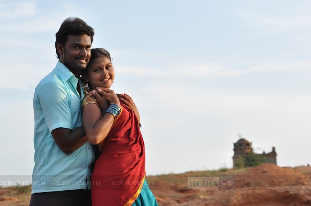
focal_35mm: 117
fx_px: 1009
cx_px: 156
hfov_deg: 17.5
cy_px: 103
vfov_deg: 11.7
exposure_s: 1/200
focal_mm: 78
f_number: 7.1
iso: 250
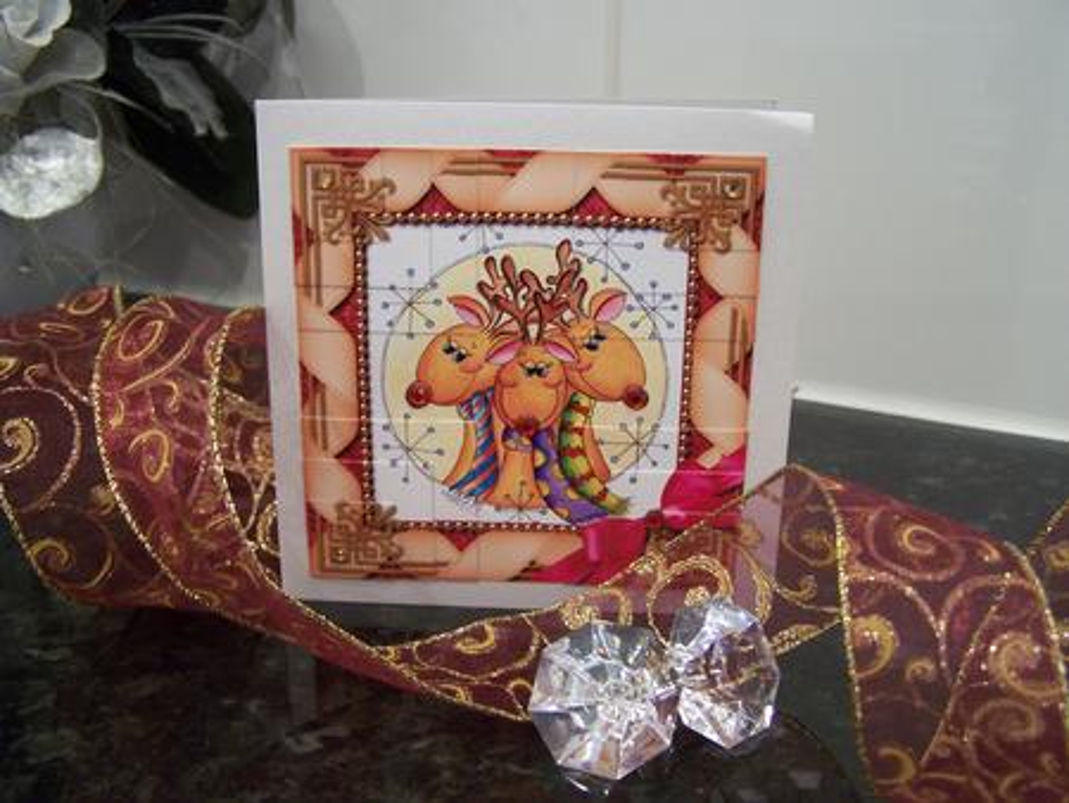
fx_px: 1174
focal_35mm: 38
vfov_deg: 37.8
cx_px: 534
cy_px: 402
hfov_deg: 49.0
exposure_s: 1/10
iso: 140
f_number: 2.8
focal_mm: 6.3
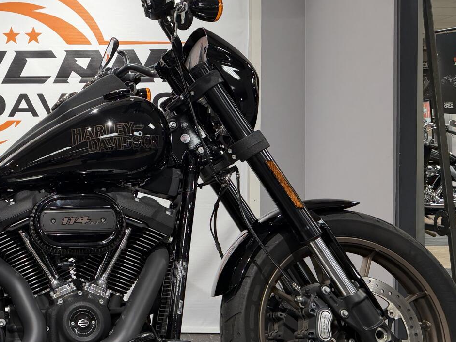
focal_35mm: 51
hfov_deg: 34.3
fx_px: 672
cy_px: 166
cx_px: 7
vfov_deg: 28.6
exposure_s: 1/60
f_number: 1.78
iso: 125
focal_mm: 6.76
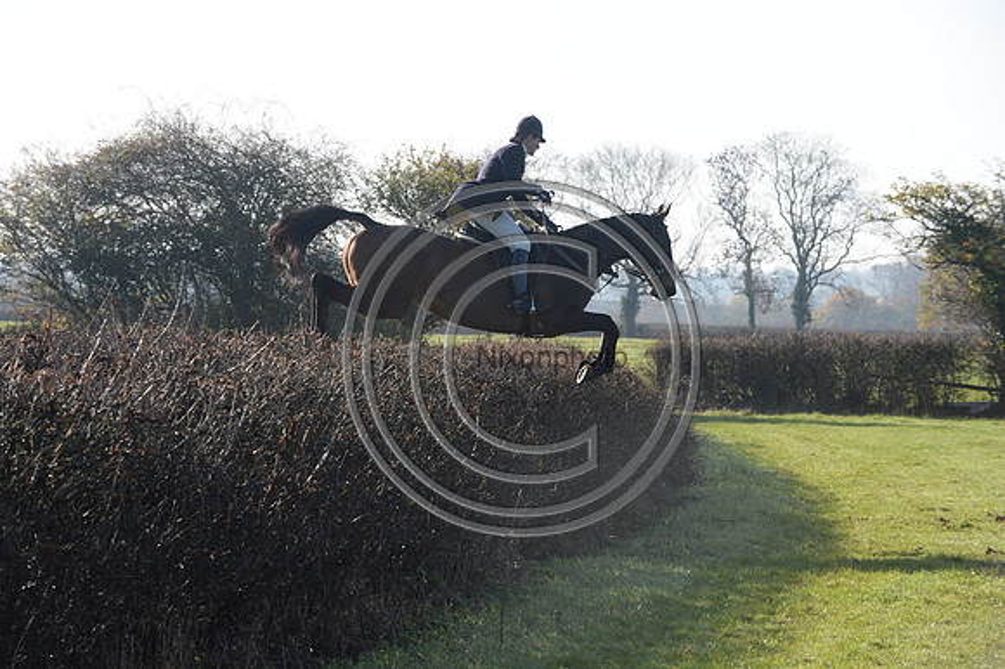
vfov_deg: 9.8
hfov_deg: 14.7
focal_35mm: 140
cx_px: 502
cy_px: 334
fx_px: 3906
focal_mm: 140
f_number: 7.1
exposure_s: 1/1250
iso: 1000
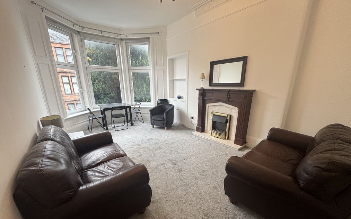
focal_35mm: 15
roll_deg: +1.2
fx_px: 143
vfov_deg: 74.3
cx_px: 175
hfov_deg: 101.5
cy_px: 127
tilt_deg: -16.4
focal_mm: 2.22
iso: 100
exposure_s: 1/99
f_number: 2.2
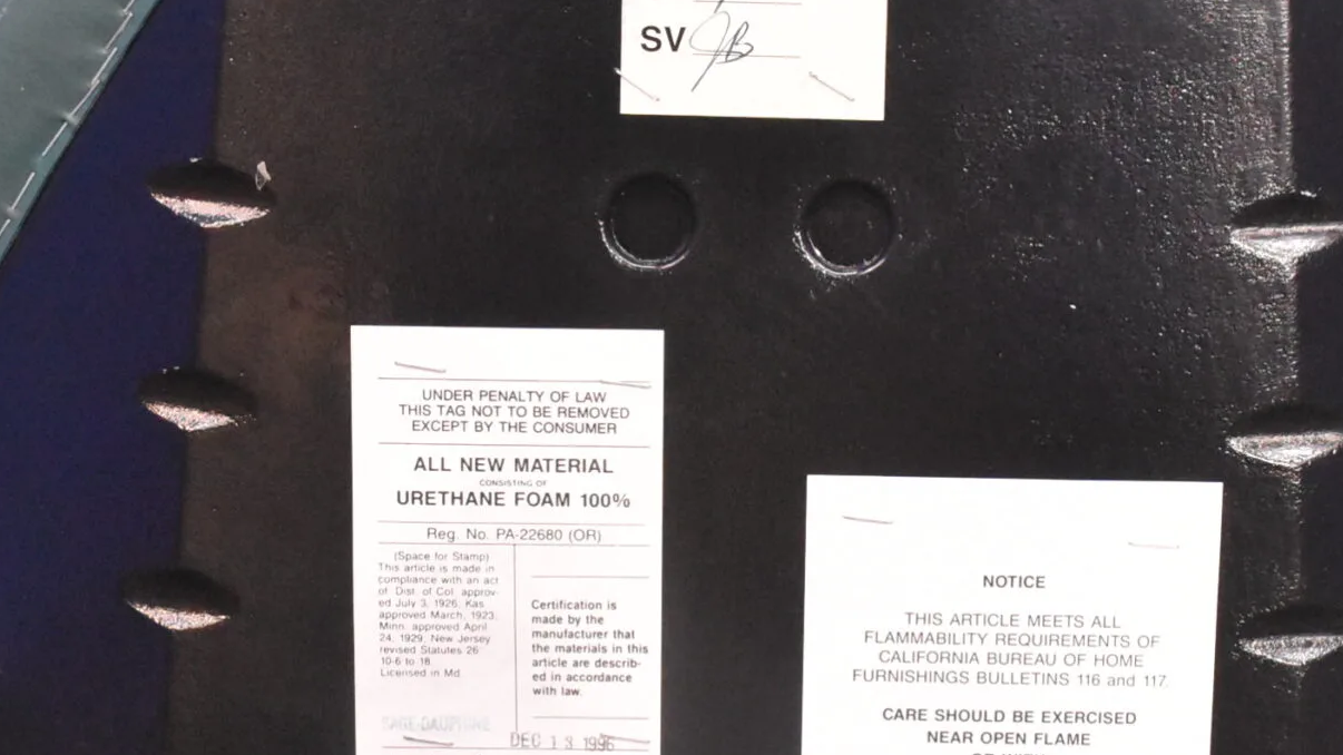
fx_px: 3209
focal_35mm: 90
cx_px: 746
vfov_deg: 13.4
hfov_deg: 23.6
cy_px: 467
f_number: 8
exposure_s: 1/40
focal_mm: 27
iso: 6400
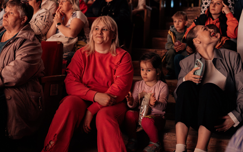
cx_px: 108
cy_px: 57
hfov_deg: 38.1
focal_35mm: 53
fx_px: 351
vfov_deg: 24.4
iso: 4000
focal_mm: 35
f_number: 1.4
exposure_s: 1/250
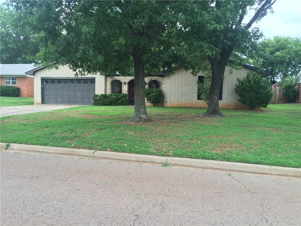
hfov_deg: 61.7
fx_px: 252
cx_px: 150
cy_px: 113
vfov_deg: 48.2
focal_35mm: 29
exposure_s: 1/327
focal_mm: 4.15
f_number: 2.2
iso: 32
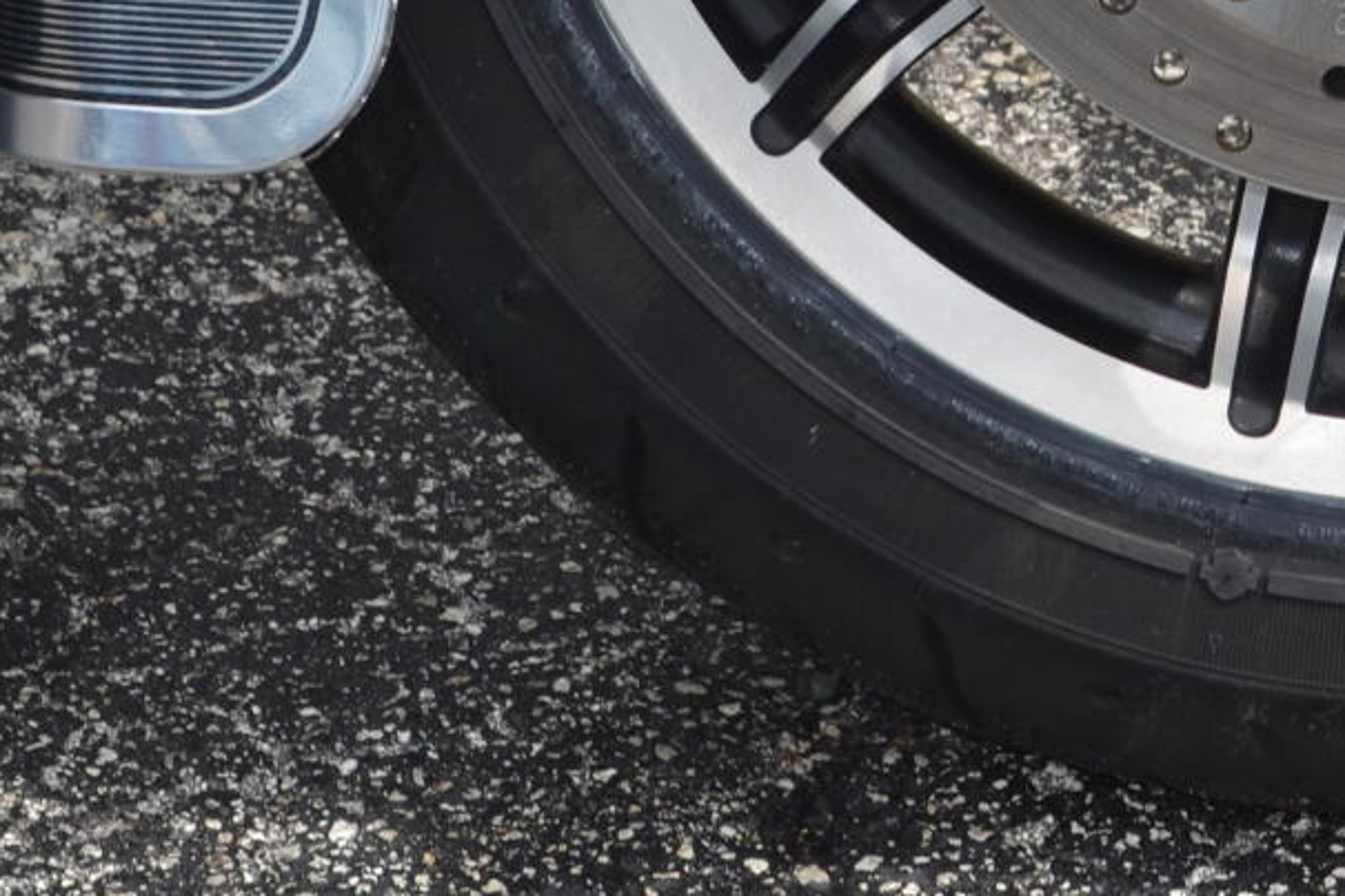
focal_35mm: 218
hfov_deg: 9.3
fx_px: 8144
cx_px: 1500
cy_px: -549
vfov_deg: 6.2
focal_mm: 44
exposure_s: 1/200
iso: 100
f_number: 9
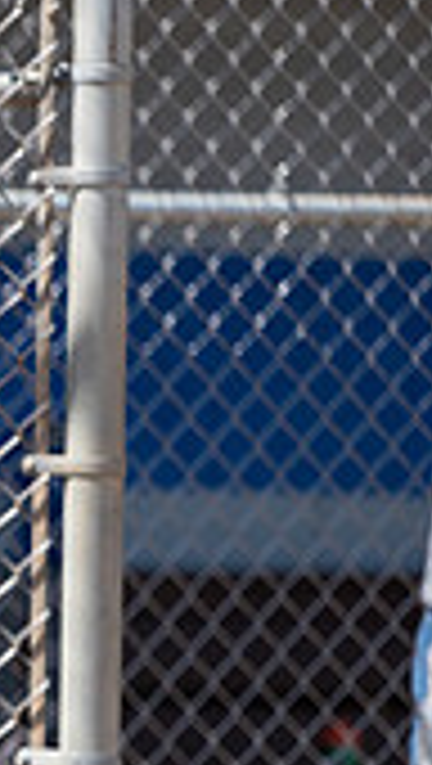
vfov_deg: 3.4
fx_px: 13055
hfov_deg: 1.9
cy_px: 700
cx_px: -810
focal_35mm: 643
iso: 200
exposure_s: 1/1600
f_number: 3.2
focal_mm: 180
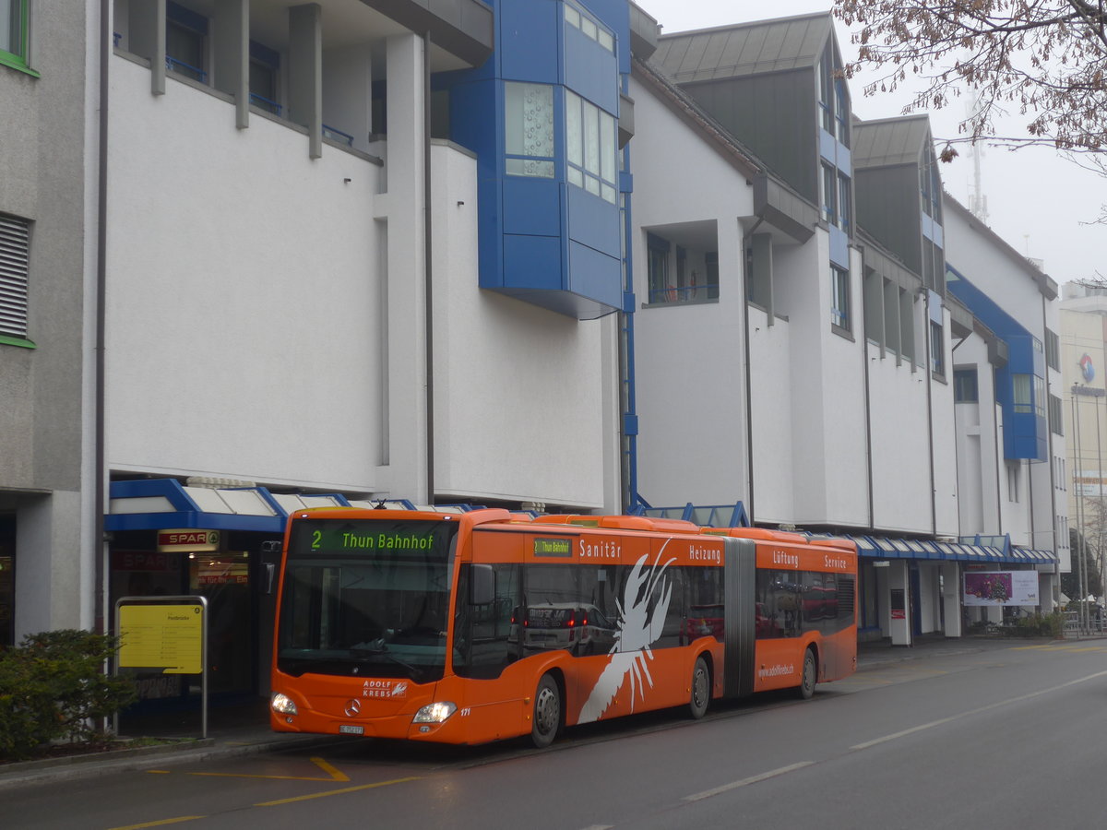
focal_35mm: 59
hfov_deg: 32.7
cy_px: 415
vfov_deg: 24.8
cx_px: 554
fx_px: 1887
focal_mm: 12
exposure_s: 1/200
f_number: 3.5
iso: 80
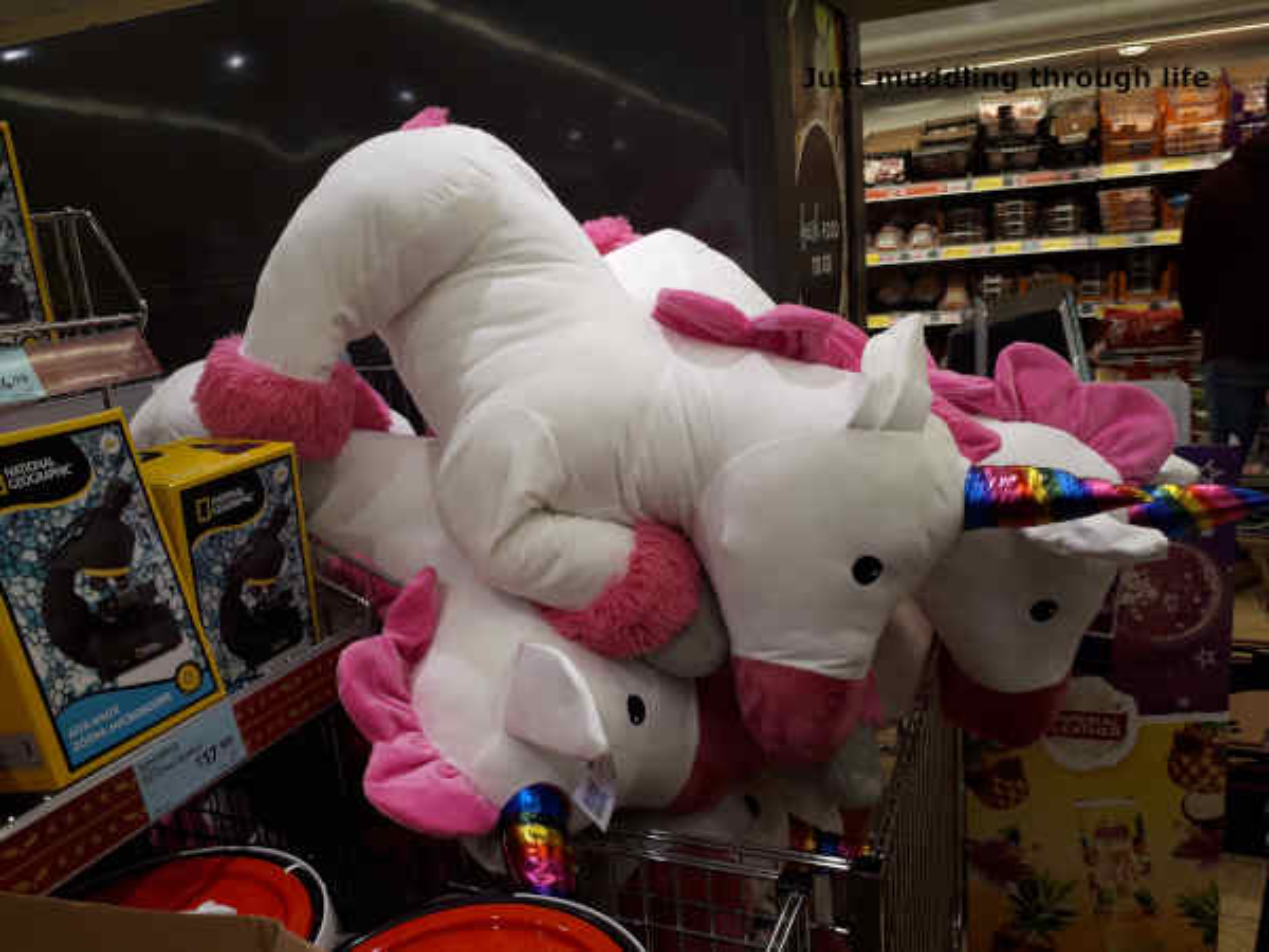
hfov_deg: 65.3
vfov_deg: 51.4
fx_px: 990
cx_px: 634
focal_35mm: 27
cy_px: 476
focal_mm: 3.6
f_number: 1.9
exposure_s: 1/33
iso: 40
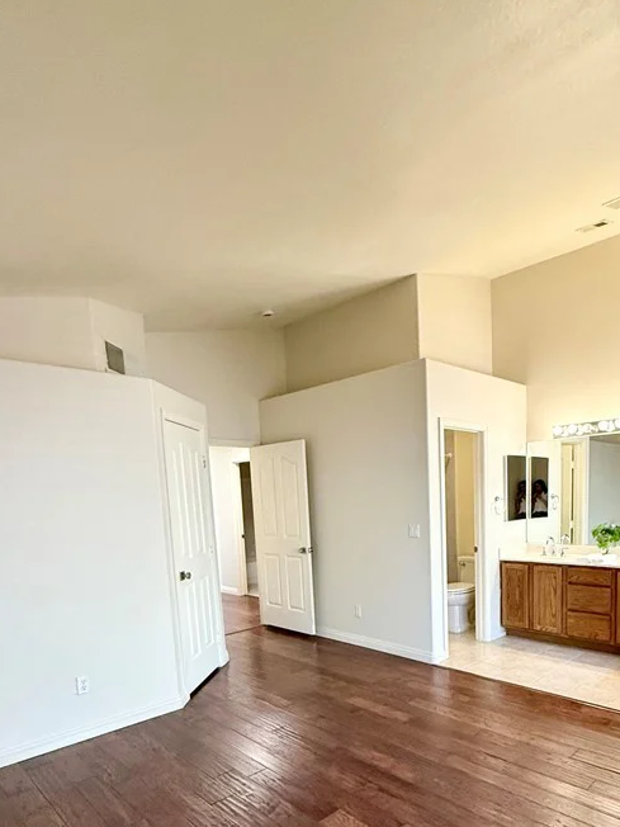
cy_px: 564
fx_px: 525
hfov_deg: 59.8
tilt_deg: -7.3
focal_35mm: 22
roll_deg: +1.6
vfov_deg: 73.6
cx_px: 410
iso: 400
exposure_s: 1/120
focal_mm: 2.22
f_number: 2.2
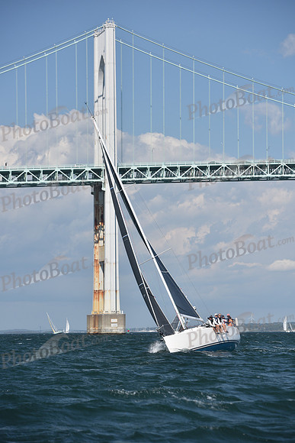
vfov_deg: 15.2
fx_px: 1658
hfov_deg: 10.2
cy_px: 222
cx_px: 148
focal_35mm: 135
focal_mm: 135
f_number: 5.6
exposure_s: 1/1000
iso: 250
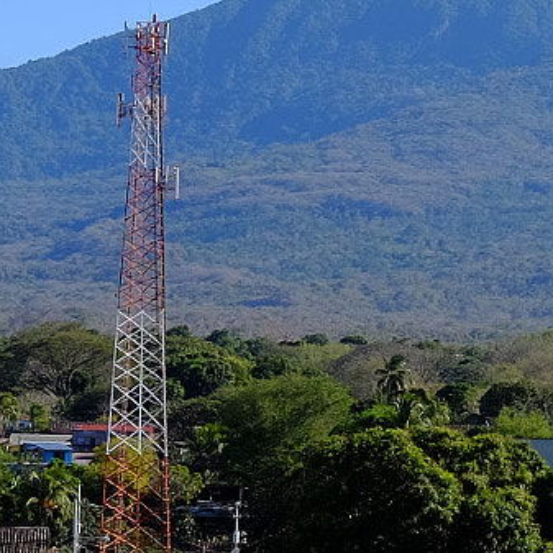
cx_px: 842
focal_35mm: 214
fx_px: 3868
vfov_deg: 8.2
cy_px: 284
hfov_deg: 8.0
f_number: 8
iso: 200
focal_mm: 35
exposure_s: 1/400
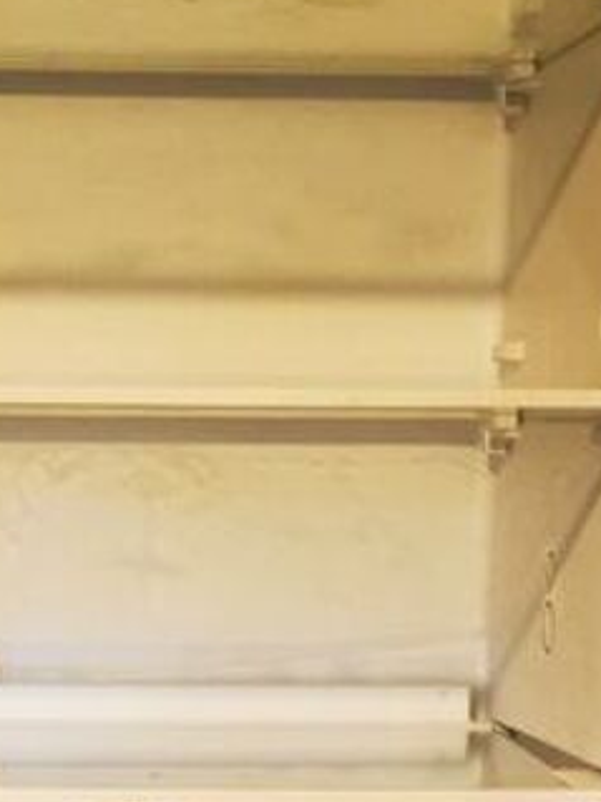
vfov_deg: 15.8
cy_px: 1241
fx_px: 2618
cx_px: 113
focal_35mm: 113
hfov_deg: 13.0
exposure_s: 1/50
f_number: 1.8
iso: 320
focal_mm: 5.58
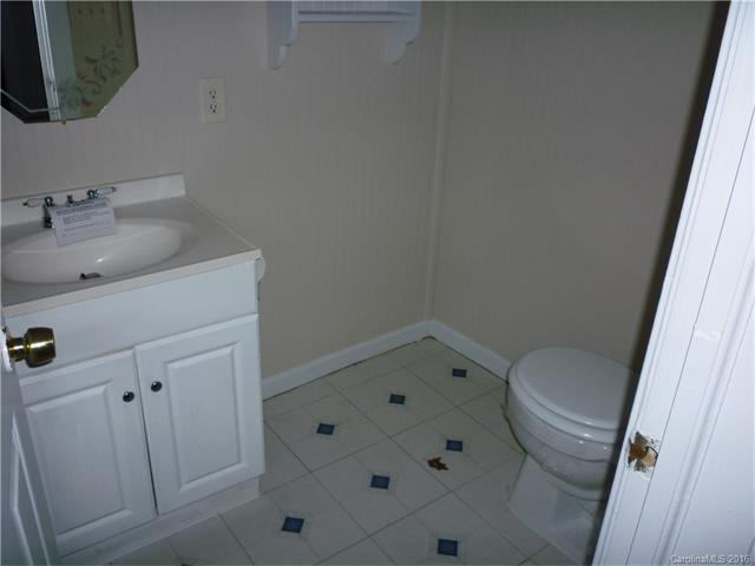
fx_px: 633
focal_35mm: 29
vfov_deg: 48.2
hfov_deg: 61.7
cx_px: 378
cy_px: 283
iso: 100
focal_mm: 5.2
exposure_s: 1/125
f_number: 3.3
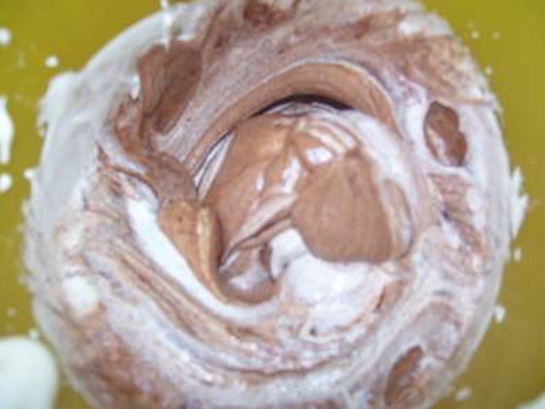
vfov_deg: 38.7
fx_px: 583
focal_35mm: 37
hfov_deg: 50.1
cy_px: 206
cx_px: 273
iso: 80
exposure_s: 1/60
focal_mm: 6
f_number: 2.7
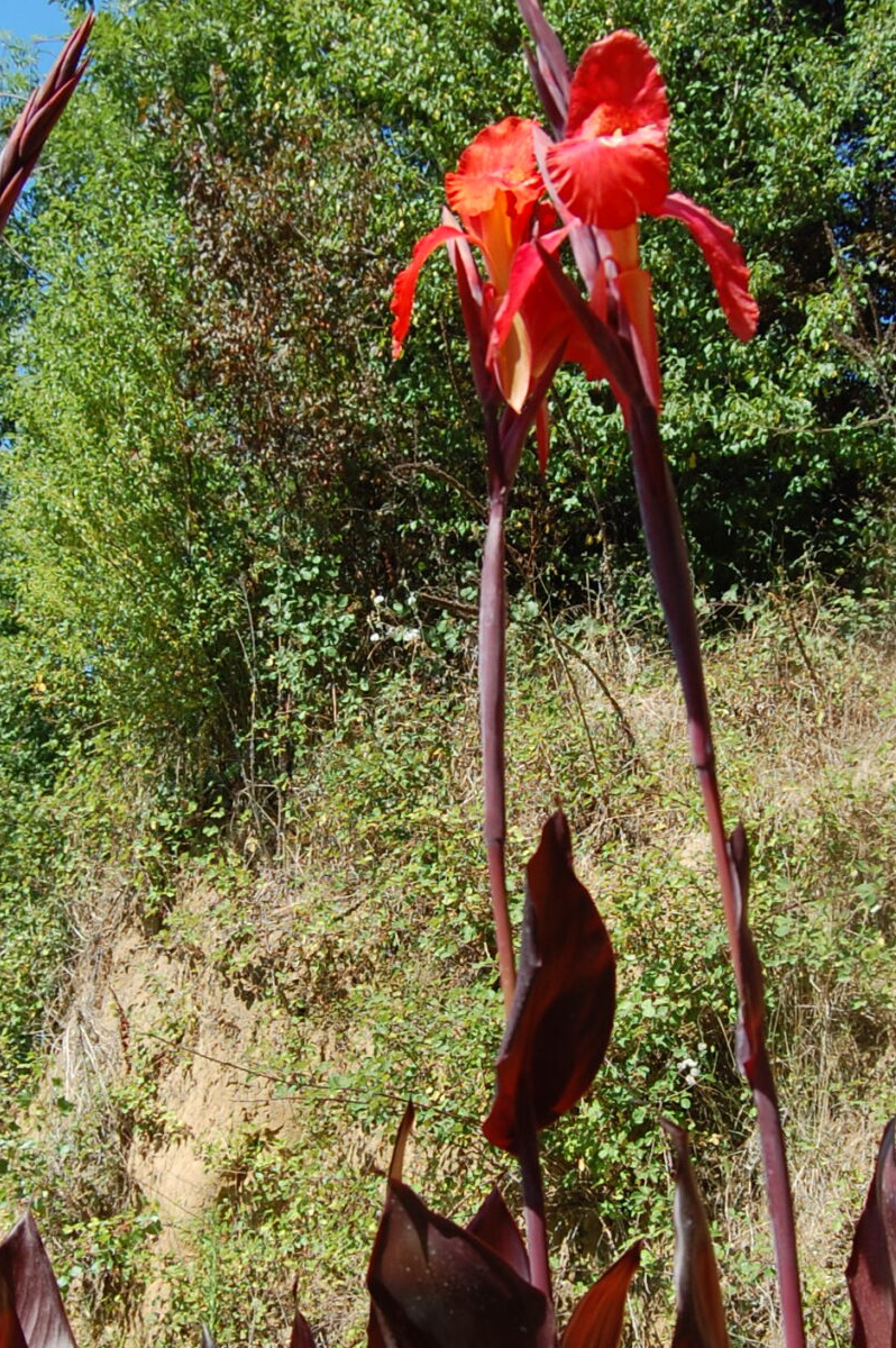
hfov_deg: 21.2
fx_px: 2393
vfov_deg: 31.3
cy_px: 845
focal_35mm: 64
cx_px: 440
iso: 200
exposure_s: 1/250
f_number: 8
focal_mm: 20
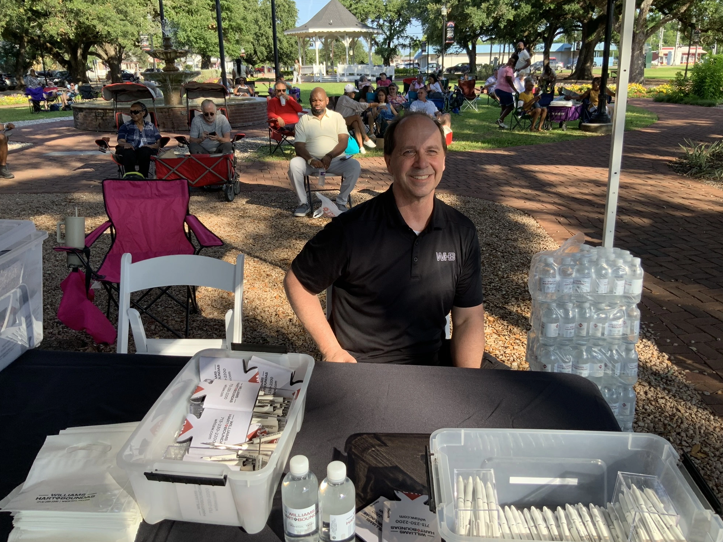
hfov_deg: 60.0
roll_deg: +1.8
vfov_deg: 46.8
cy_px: 270
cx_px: 370
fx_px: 627
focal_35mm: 30
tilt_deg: -18.1
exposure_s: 1/333
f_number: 1.8
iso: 16
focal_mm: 3
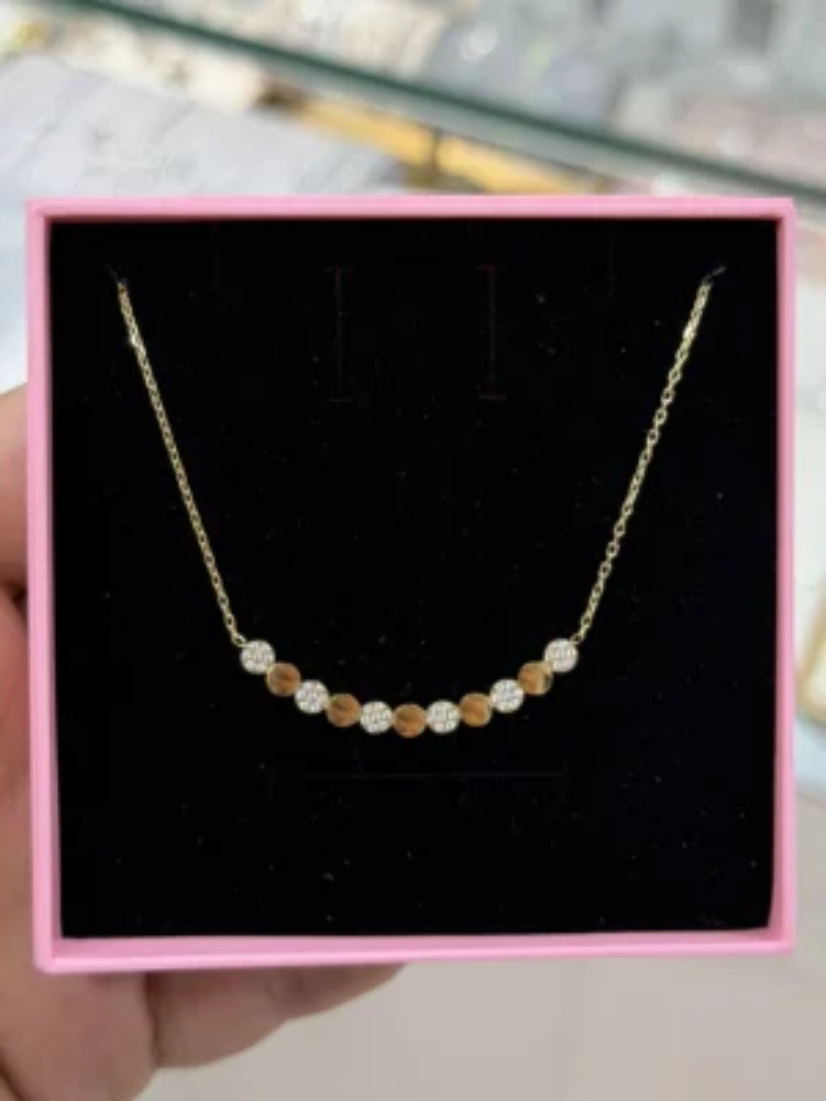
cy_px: 550
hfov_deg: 30.3
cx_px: 413
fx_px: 1527
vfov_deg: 39.7
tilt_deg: -42.0
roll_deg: +1.0
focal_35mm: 48
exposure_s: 1/135
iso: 50
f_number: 1.78
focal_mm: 6.76
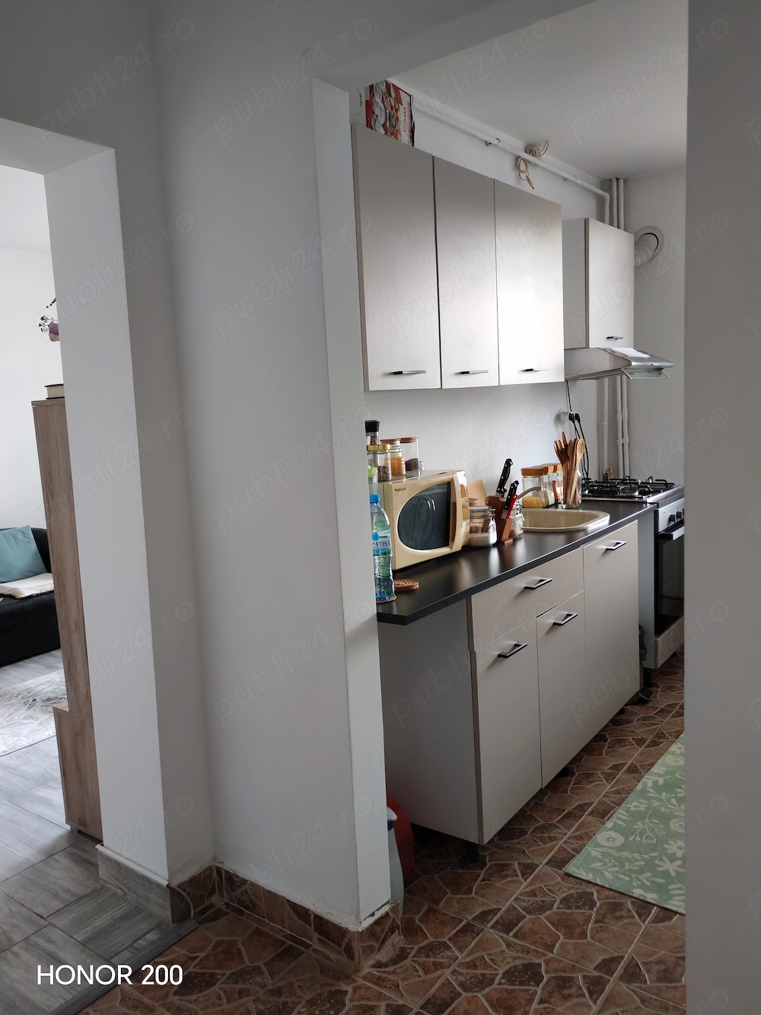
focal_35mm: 27
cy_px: 508
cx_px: 380
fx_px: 792
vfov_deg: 65.3
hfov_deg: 51.3
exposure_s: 1/50
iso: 800
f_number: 1.95
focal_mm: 5.52
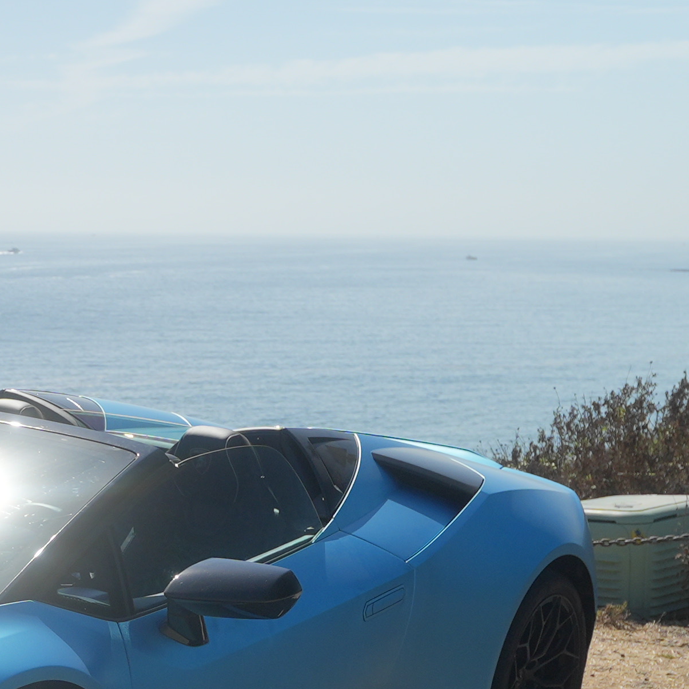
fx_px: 1756
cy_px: 606
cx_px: -160
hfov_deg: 20.6
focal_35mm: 78
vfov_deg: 21.7
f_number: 2.8
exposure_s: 1/400
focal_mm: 16
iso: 125
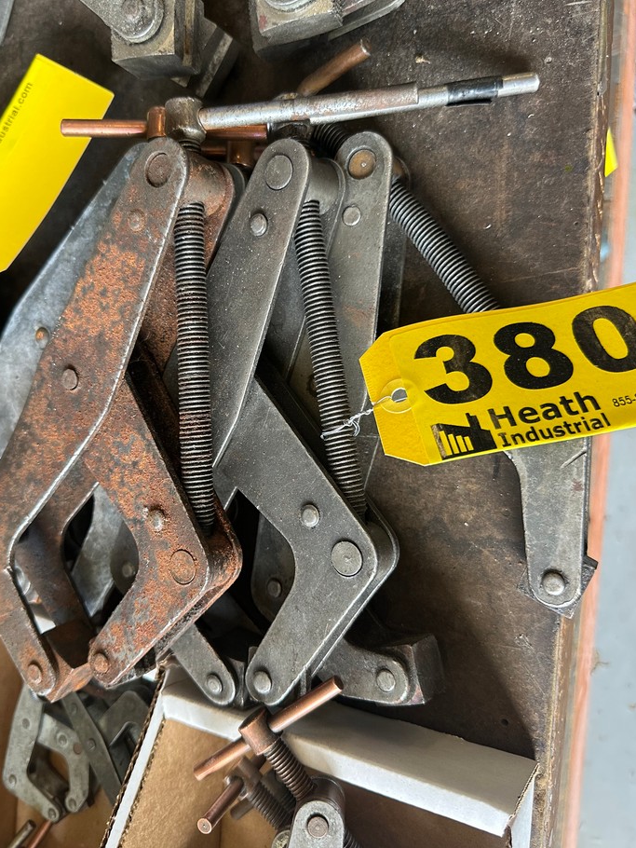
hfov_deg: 51.3
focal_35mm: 27
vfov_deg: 65.3
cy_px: 402
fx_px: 661
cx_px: 282
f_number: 1.78
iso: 250
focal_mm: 6.86
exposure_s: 1/103
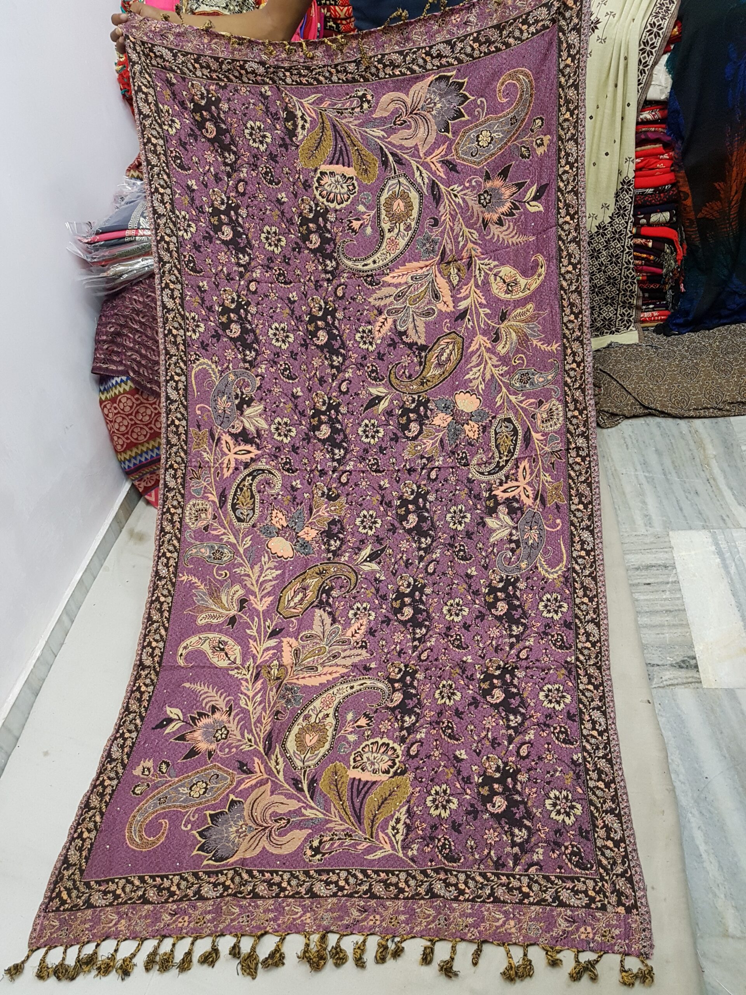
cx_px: 373
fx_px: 747
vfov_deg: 67.3
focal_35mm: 26
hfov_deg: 53.1
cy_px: 498
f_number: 1.7
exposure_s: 1/25
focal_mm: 4.2
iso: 200
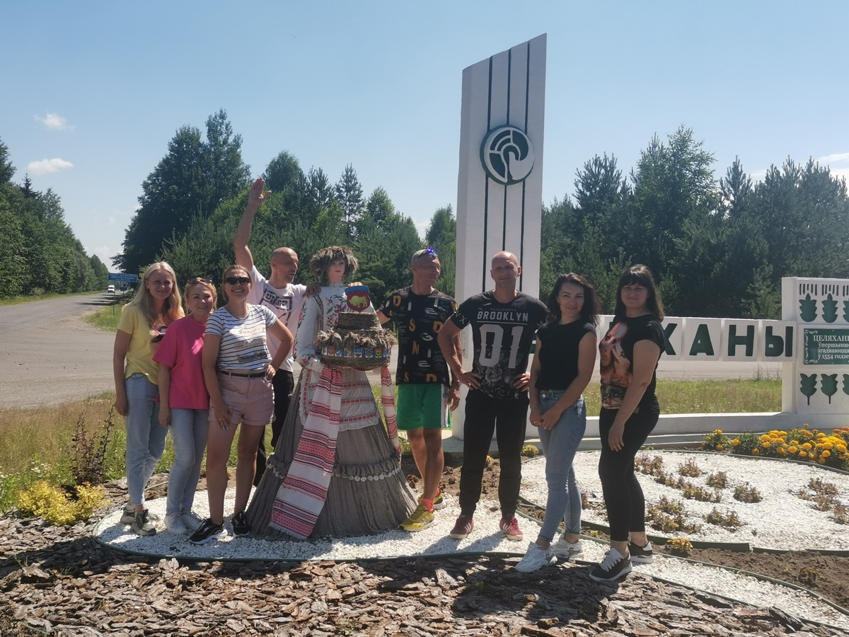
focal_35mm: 36
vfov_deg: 39.7
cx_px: 424
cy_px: 318
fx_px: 883
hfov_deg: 51.4
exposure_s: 1/1567
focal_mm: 4.75
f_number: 1.8
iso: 50
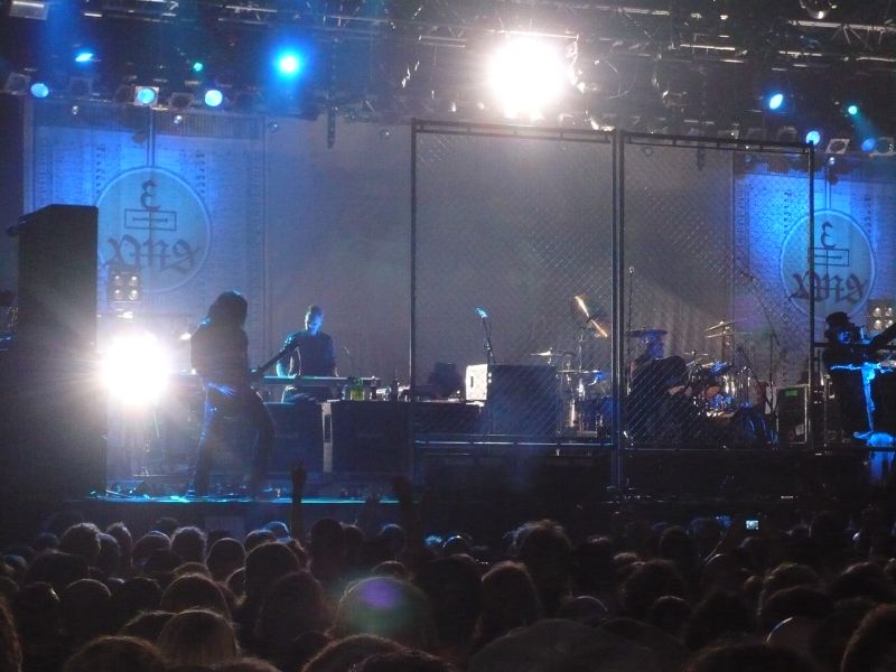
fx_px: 2588
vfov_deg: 14.8
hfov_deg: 19.6
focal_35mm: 100
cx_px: 448
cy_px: 336
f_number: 5.6
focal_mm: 16.4
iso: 640
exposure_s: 1/30
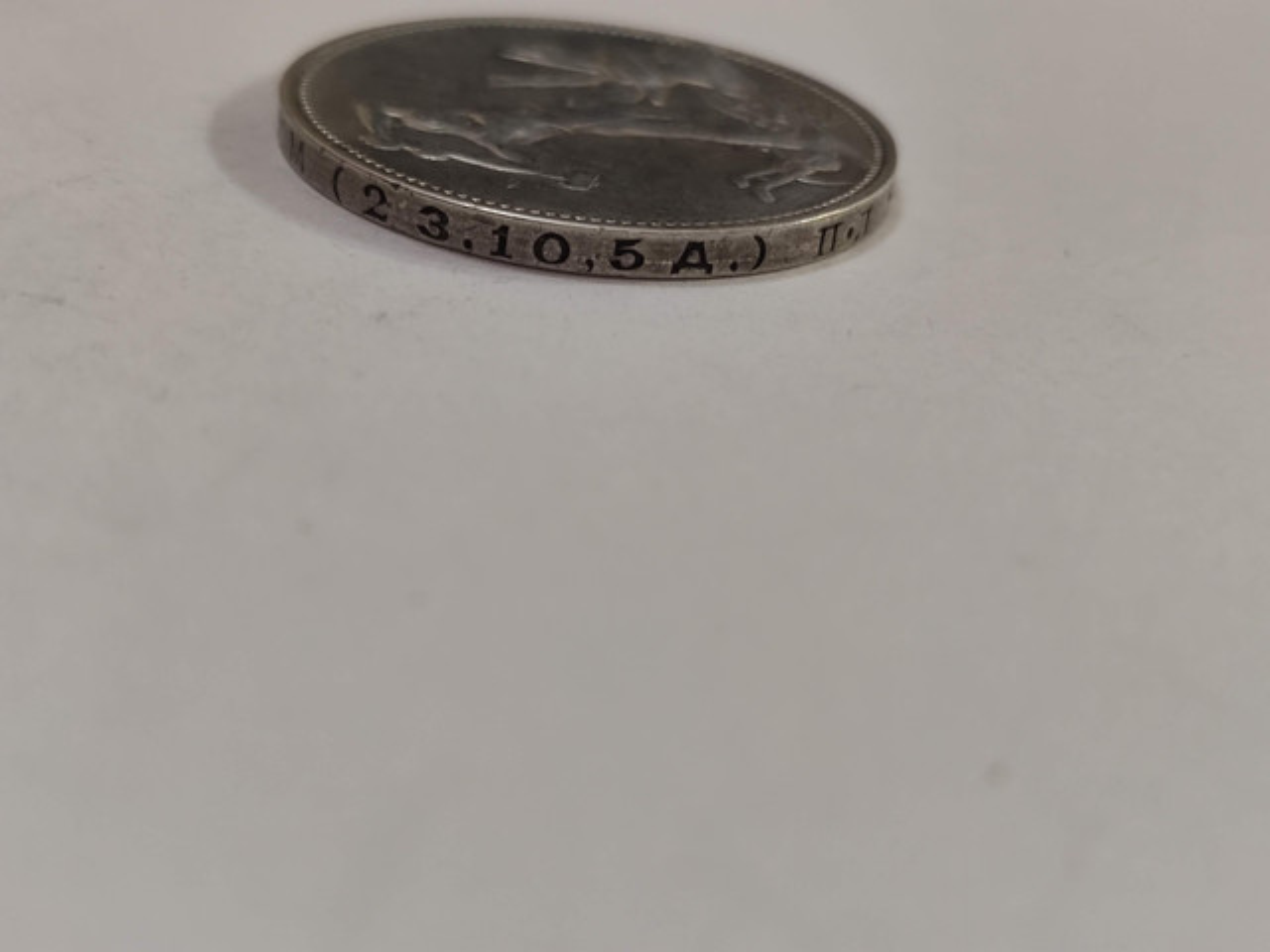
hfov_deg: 67.3
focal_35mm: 26
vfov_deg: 53.1
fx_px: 954
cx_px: 635
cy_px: 476
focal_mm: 4.77
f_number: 1.75
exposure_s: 1/33
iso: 830
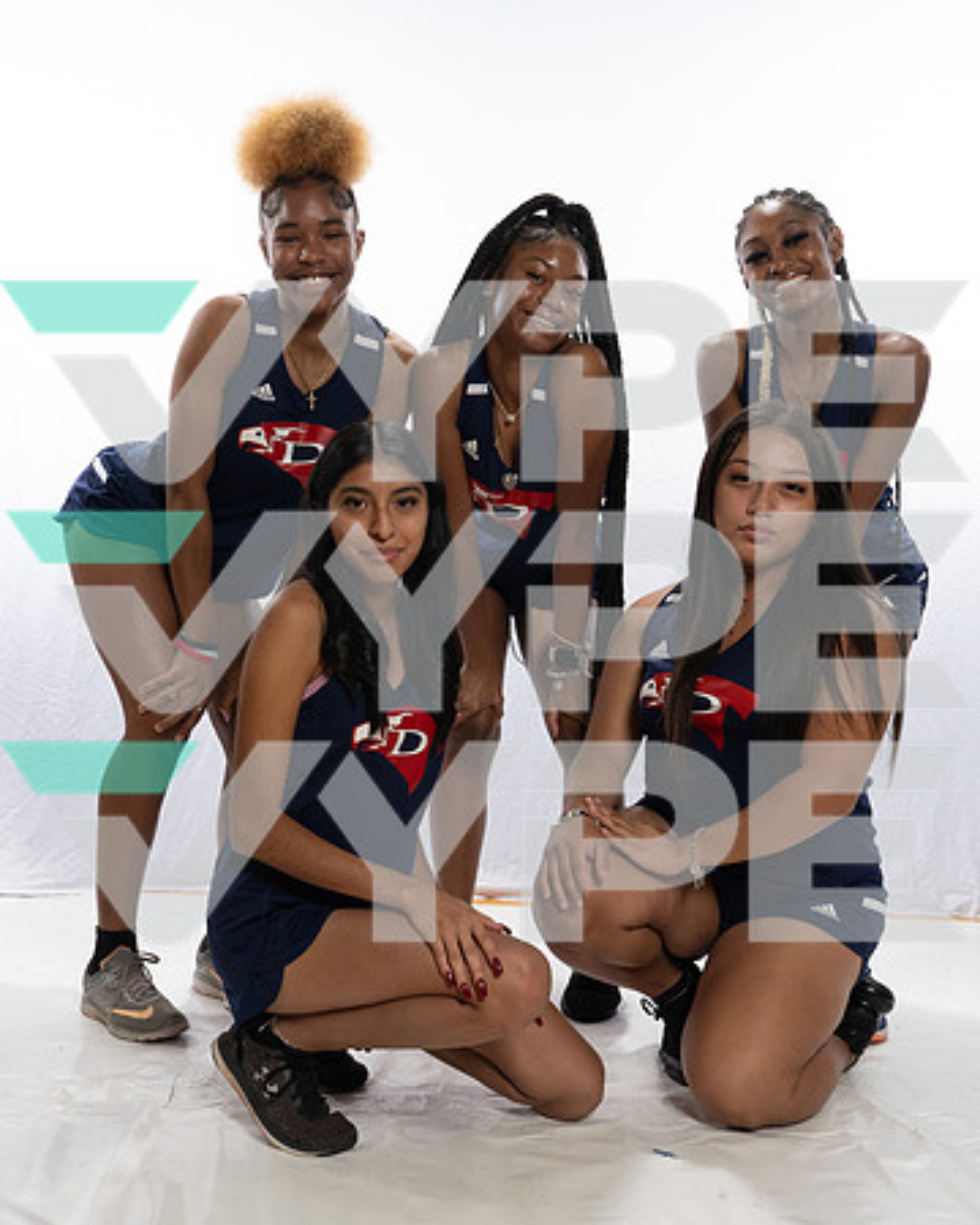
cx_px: 444
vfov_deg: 43.6
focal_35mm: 42
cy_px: 612
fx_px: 1531
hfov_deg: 35.5
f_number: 11
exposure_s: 1/250
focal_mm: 30
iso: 1250
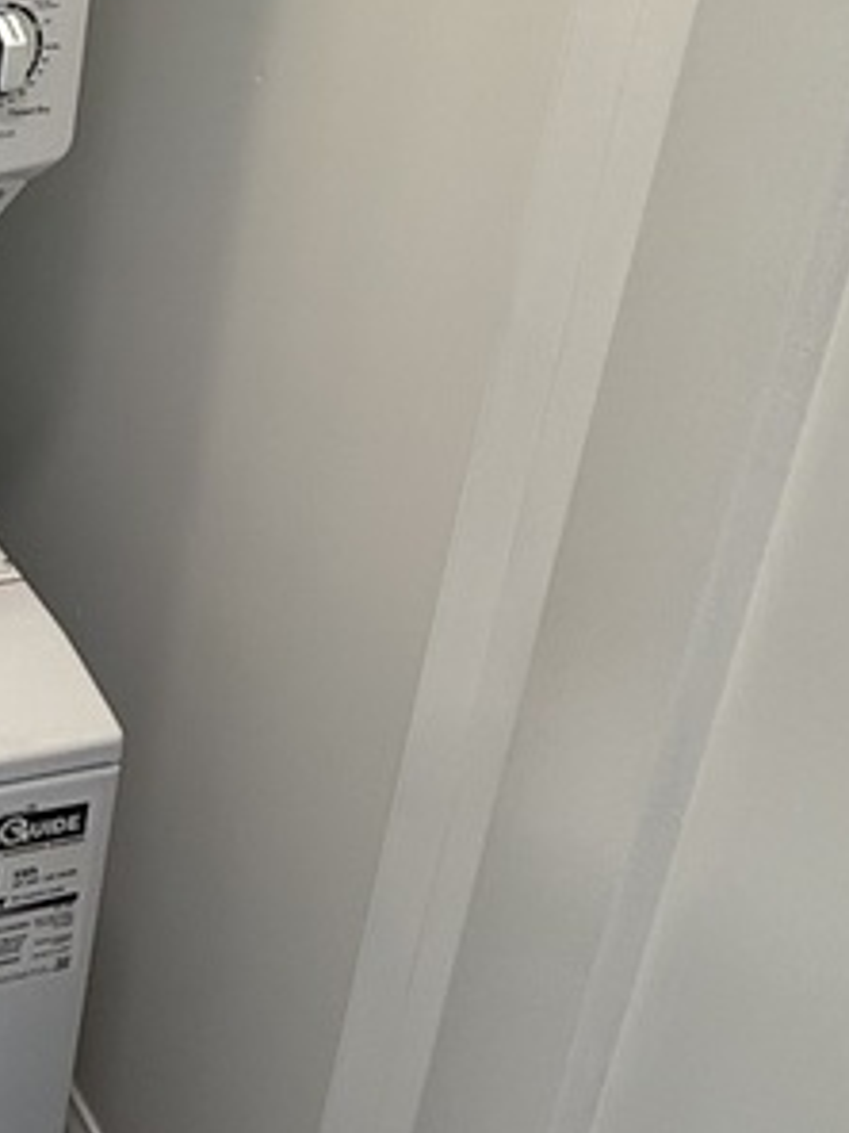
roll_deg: -1.4
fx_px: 1668
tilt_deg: -18.0
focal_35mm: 51
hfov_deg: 23.0
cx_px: -428
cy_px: -31
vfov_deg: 33.8
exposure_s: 1/120
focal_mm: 2.22
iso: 100
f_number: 2.2
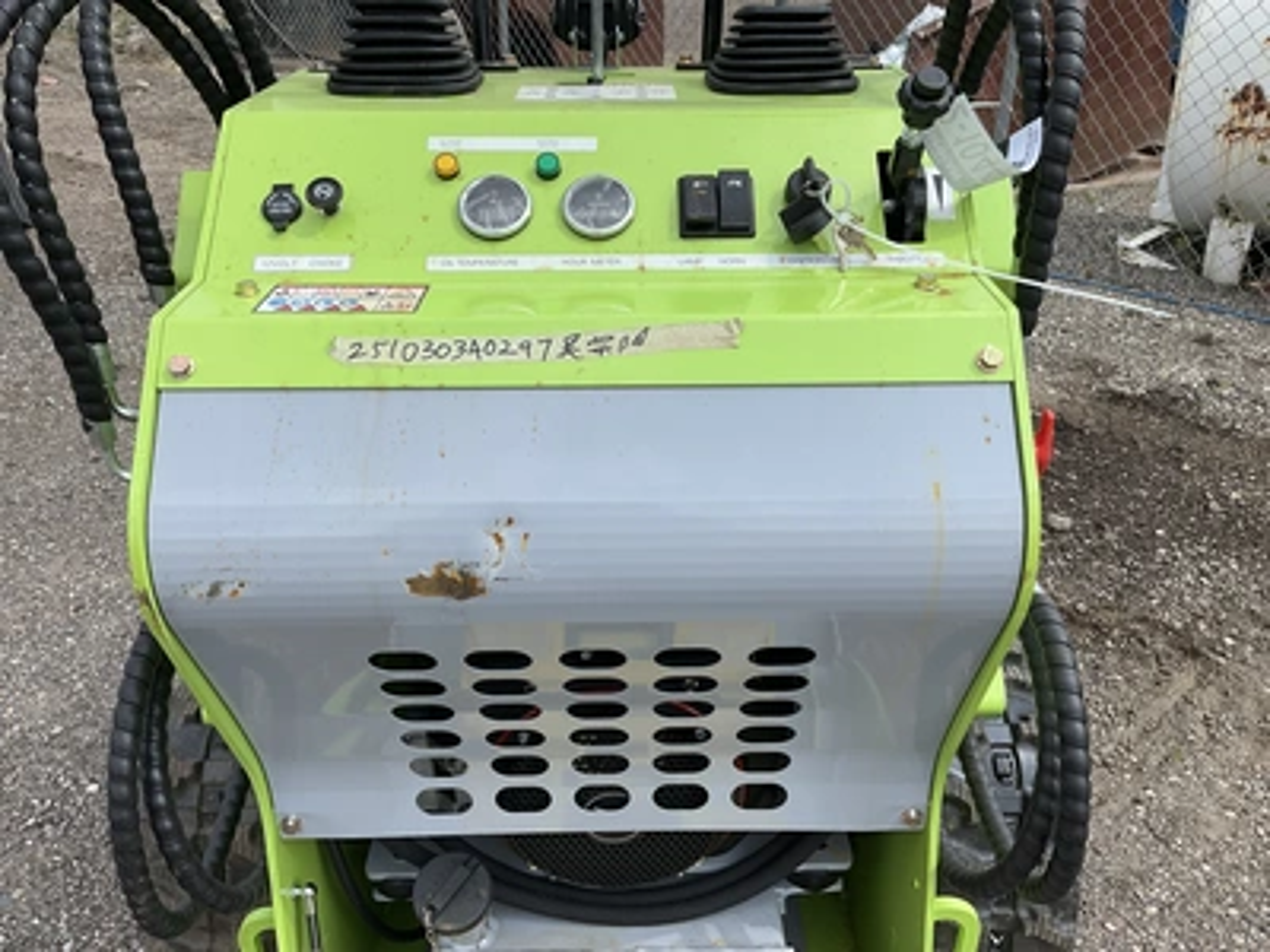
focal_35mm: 29
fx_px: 1064
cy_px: 476
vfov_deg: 48.2
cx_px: 635
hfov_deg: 61.7
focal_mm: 3
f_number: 1.8
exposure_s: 1/2058
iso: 25
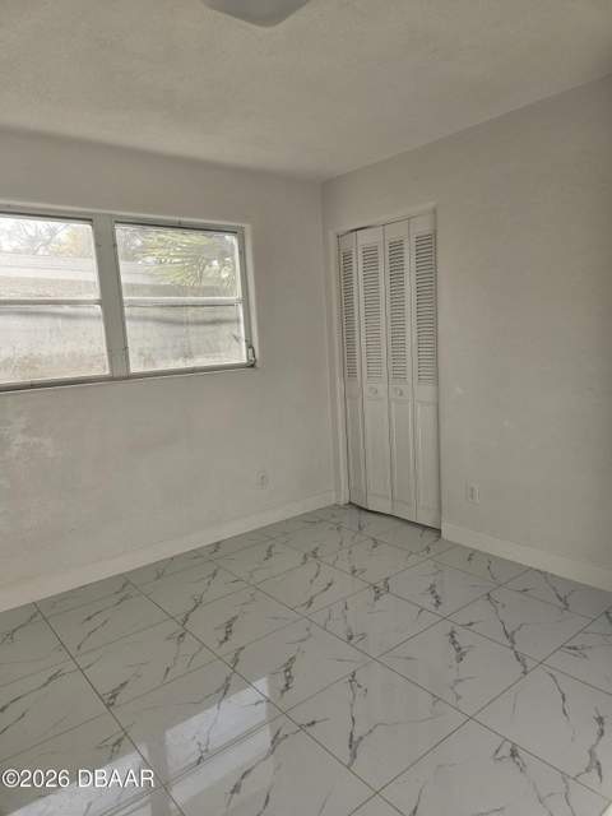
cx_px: 306
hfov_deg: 58.9
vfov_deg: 73.9
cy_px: 408
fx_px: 542
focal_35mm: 23
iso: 32
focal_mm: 5.4
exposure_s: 1/519
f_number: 1.8
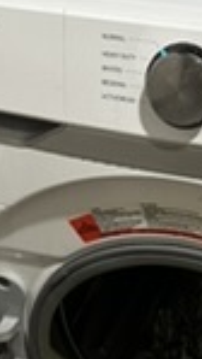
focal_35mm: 84
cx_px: 188
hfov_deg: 14.3
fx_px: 799
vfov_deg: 23.9
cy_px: 381
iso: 250
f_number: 1.78
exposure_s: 1/60
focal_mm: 6.86
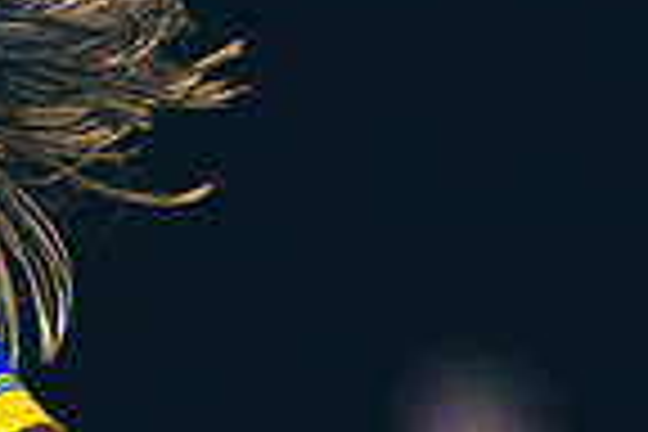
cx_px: -126
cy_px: 662
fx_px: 28978
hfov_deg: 1.3
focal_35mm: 1610
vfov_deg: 0.9
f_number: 2.8
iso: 5000
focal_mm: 400
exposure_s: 1/500
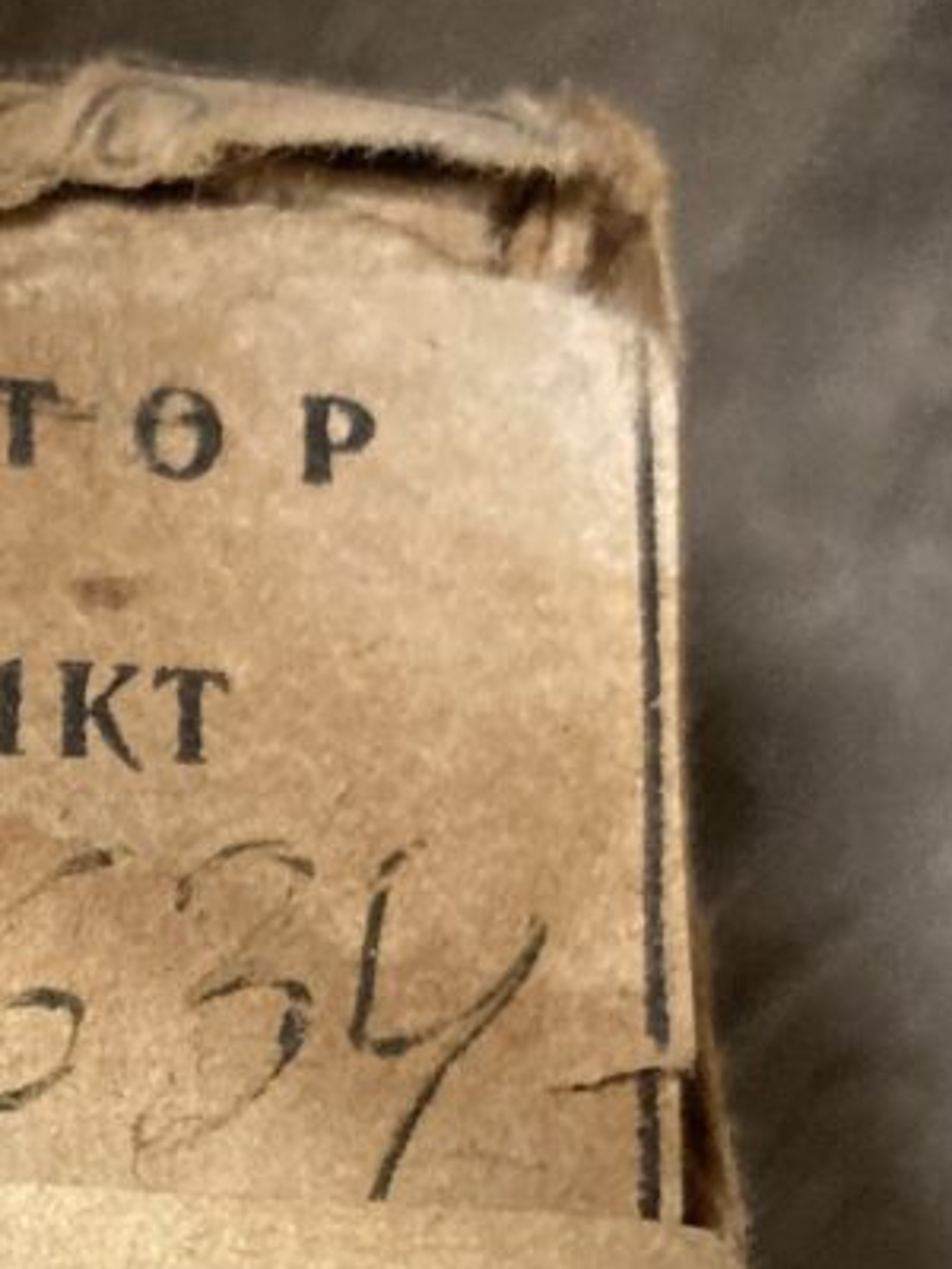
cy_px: 1485
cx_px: -433
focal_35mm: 91
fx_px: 3337
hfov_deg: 15.1
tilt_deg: -76.8
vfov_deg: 20.3
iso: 320
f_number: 1.8
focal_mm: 3.99
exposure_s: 1/56
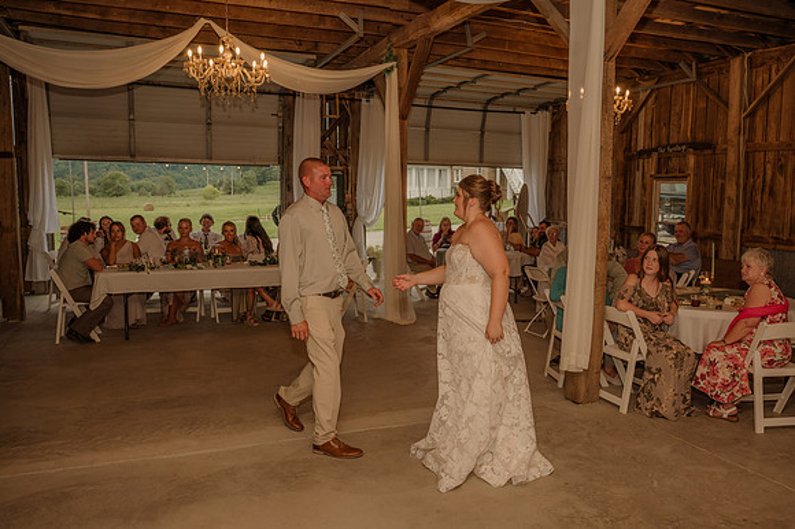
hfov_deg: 60.2
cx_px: 434
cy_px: 286
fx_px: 684
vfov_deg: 42.3
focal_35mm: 31
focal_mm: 28
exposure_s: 1/200
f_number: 4
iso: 320
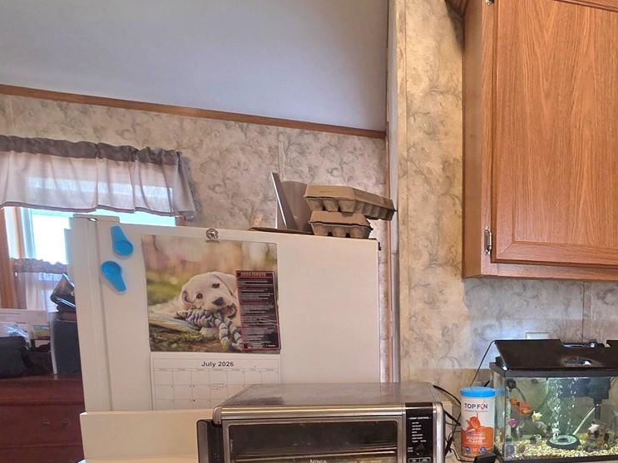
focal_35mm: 28
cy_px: 387
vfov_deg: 46.4
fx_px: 500
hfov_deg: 54.5
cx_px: 566
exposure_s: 1/60.2
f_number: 2.2
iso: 250
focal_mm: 2.2
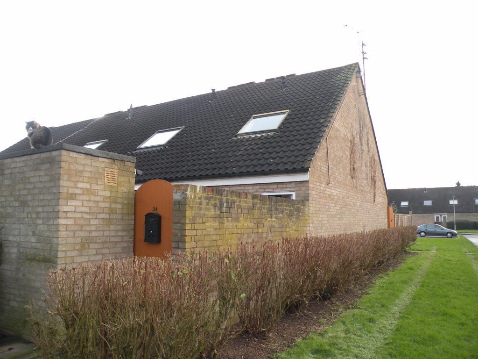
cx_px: 239
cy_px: 180
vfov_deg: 51.4
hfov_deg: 65.3
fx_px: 373
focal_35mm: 27
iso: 64
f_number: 3.5
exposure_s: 1/117
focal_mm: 4.7
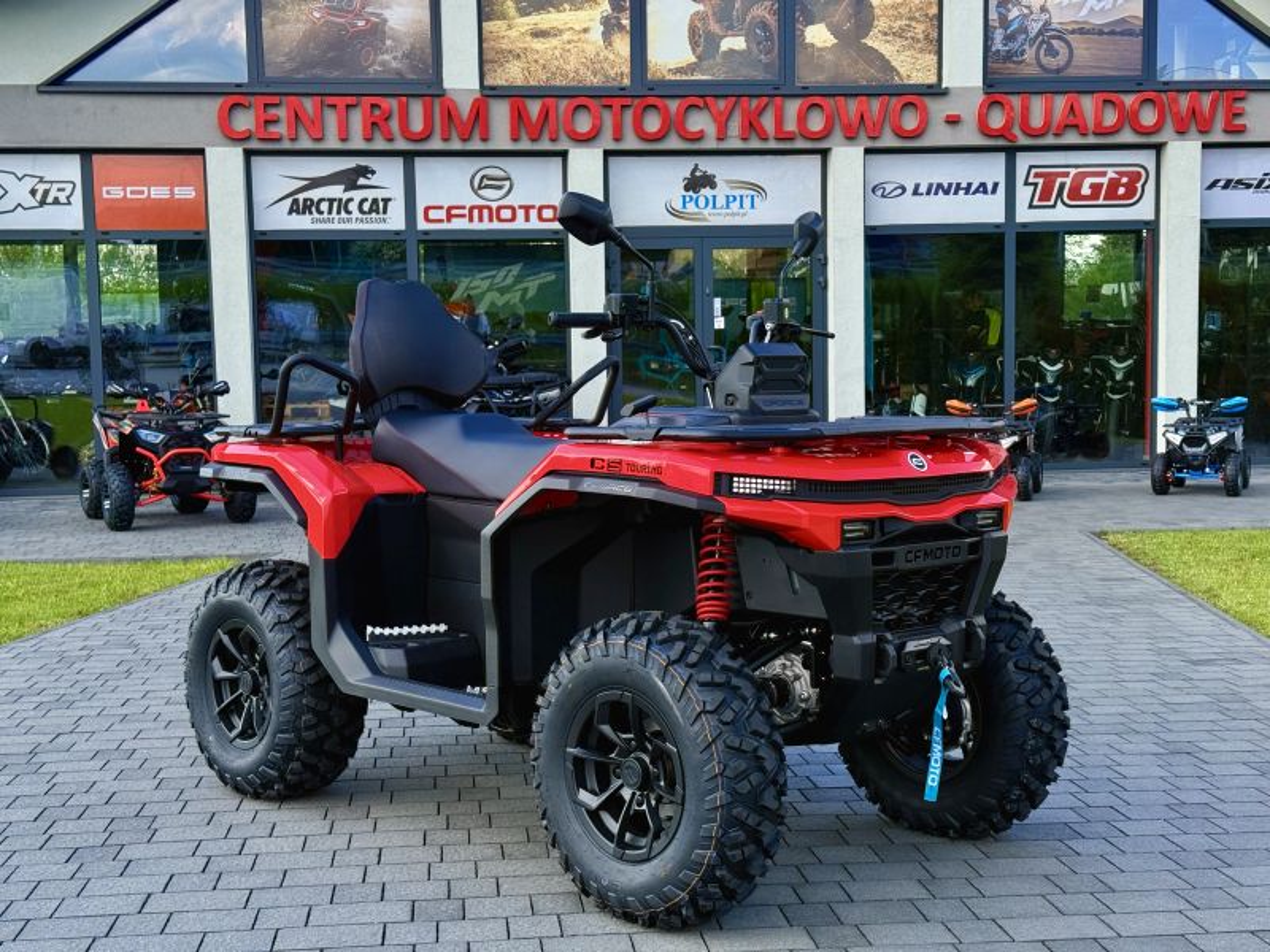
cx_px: 635
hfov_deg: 39.7
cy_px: 476
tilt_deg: -5.0
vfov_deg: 30.3
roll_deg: +0.7
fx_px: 1761
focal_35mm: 48
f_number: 1.78
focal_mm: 6.76
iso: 80
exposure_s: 1/1085
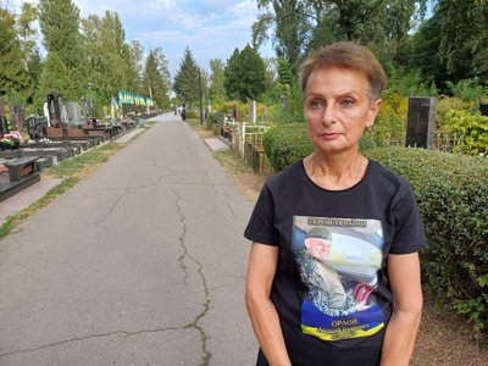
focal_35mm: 25
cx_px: 244
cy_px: 183
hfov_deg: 69.4
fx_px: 352
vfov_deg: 54.9
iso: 50
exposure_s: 1/365
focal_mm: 4.65
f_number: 1.8
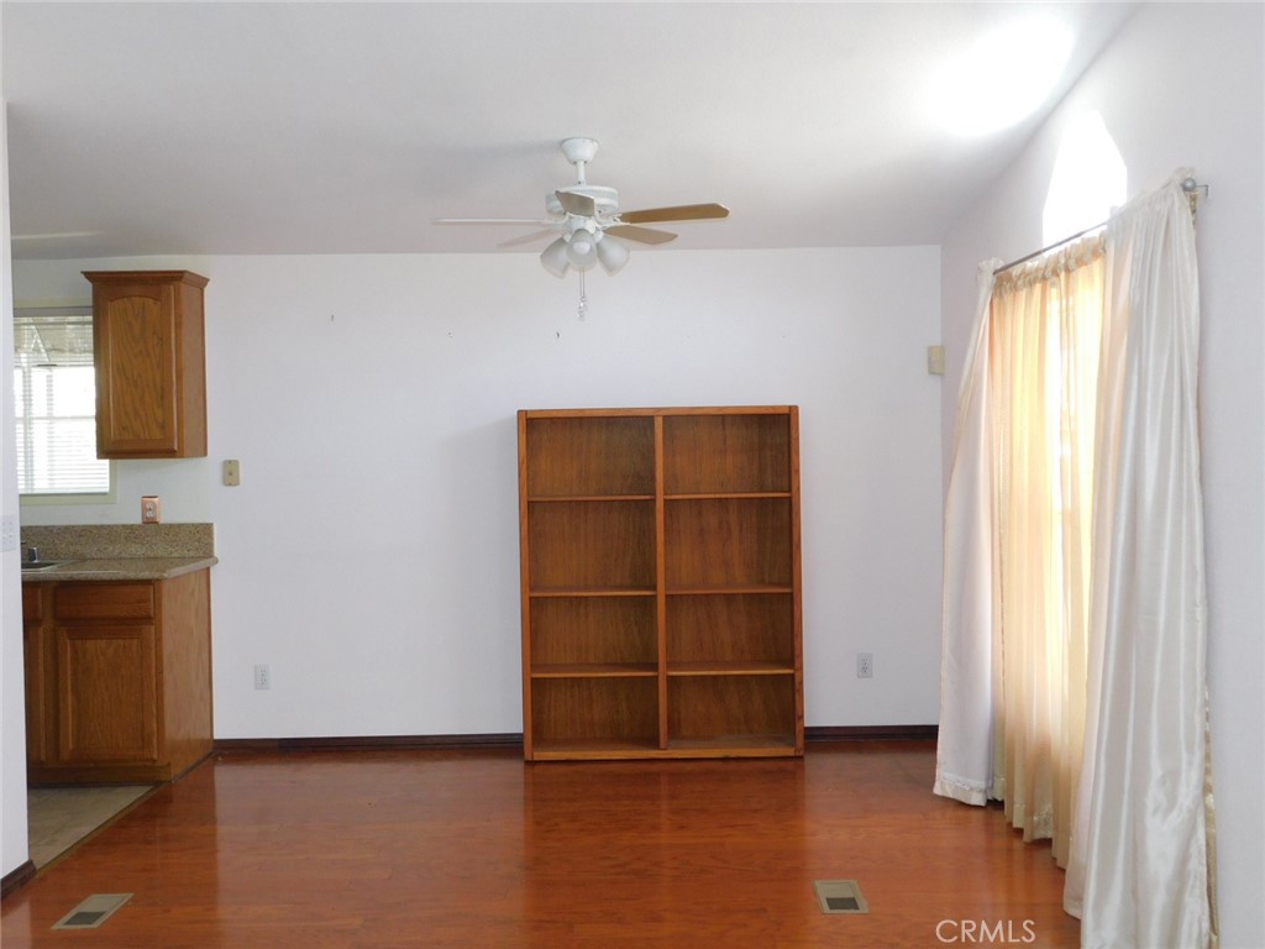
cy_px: 474
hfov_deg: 51.4
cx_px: 632
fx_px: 1316
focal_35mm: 36
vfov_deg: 39.7
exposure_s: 1/30
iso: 200
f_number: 3.5
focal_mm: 6.3
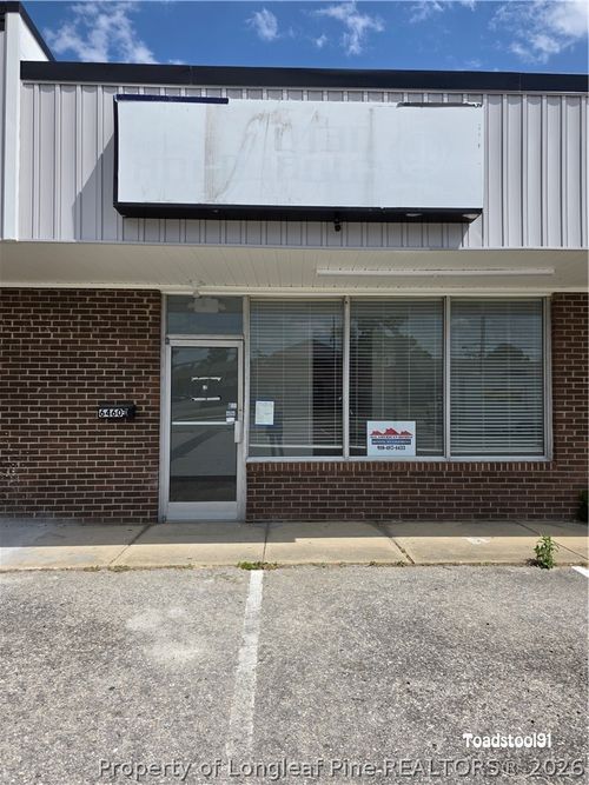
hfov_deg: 58.9
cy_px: 392
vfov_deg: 73.9
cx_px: 294
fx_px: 522
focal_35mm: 23
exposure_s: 1/7944
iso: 80
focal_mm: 6.3
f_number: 1.7
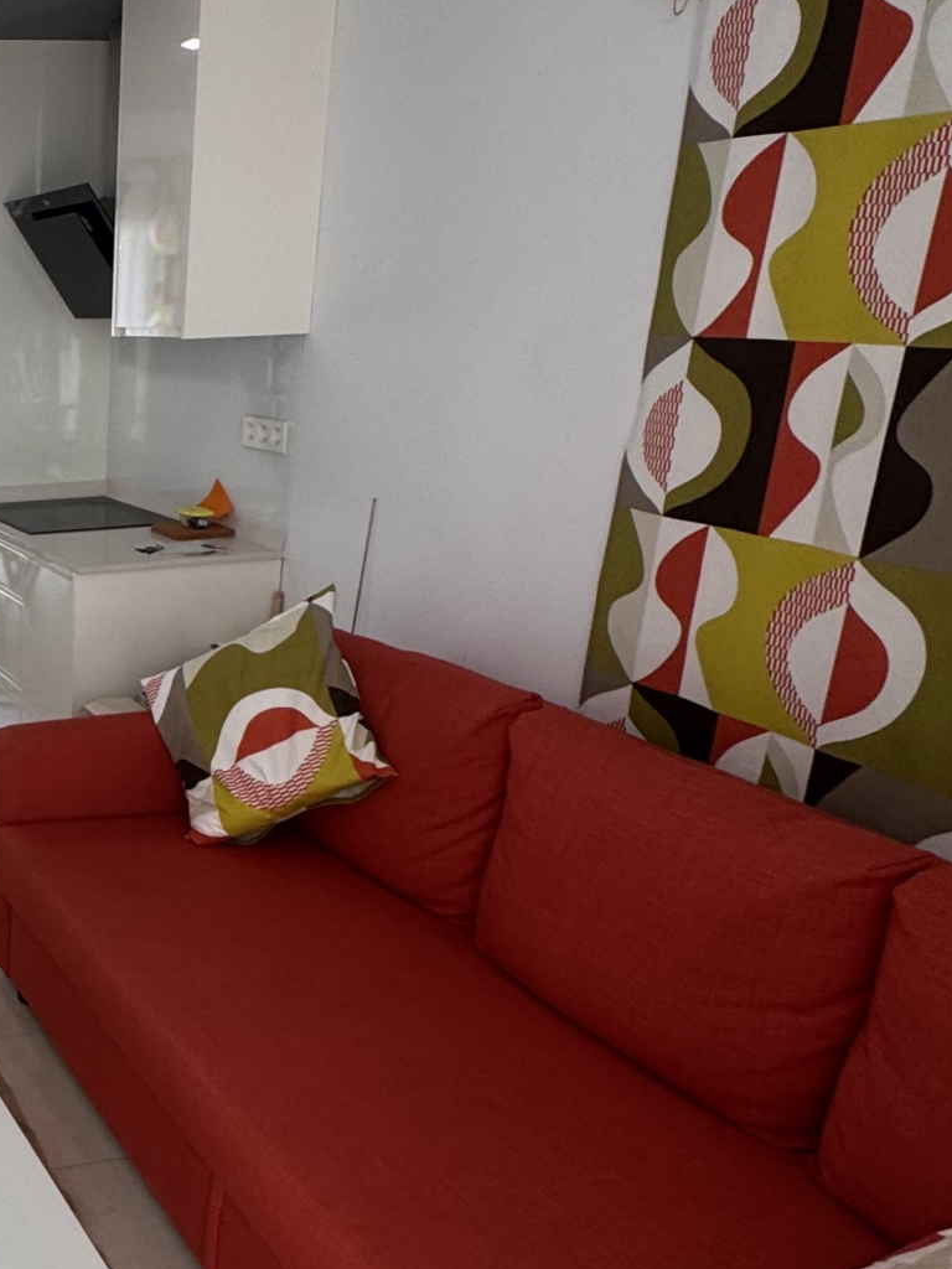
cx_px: -196
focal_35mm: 35
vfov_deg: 52.5
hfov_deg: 33.1
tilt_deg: -16.0
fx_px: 1283
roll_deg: +3.1
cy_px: 720
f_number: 2.2
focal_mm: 2.22
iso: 80
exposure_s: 1/100
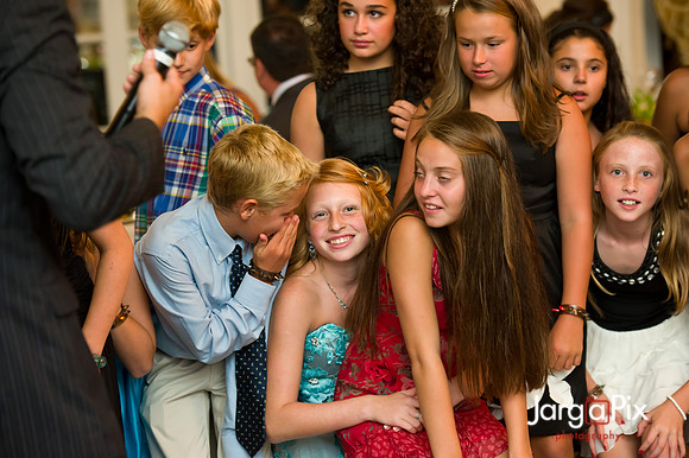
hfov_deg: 19.5
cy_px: 229
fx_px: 2008
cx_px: 344
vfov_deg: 13.0
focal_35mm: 105
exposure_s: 1/125
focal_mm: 105
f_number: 3.2
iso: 1600
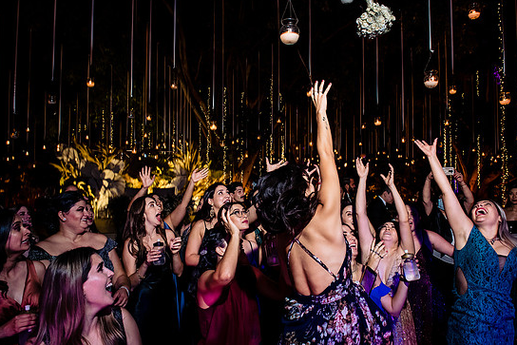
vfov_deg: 49.6
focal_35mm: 26
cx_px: 265
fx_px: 373
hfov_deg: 69.4
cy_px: 162
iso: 2000
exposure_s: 1/80
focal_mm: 24
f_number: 8
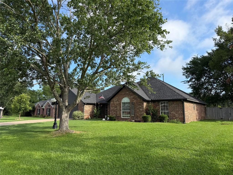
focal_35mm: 24
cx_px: 116
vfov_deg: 56.8
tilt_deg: +8.1
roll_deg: +0.6
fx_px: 162
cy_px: 88
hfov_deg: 71.6
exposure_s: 1/2110
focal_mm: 6.76
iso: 80
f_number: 1.78
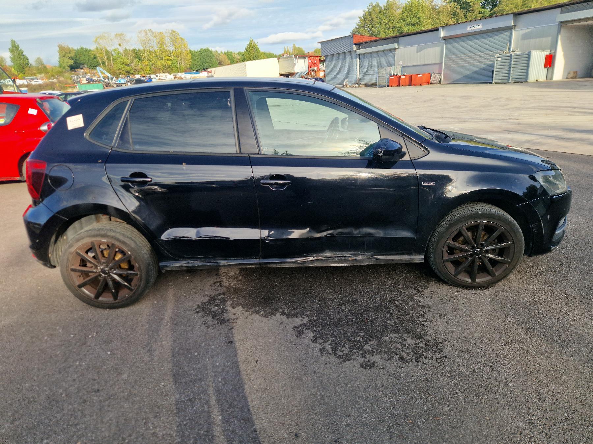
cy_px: 222
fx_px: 394
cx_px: 296
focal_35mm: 23
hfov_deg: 73.9
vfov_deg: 58.9
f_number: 1.8
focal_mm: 5.4
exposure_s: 1/500
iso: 50
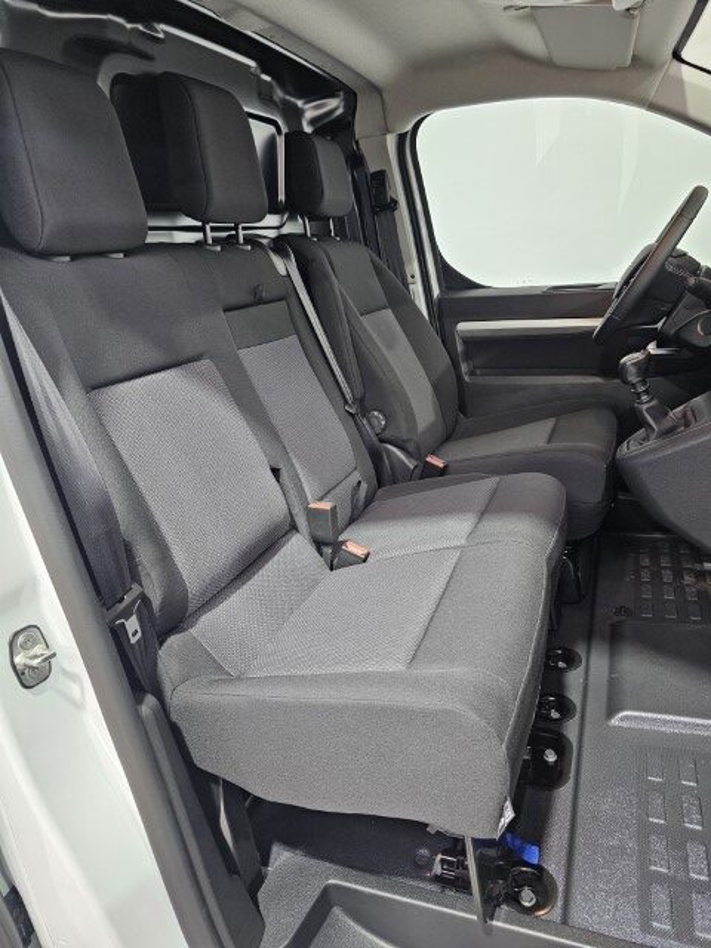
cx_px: 356
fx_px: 630
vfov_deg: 73.9
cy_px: 474
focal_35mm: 23
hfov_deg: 58.9
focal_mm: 6.3
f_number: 1.7
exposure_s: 1/100
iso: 640
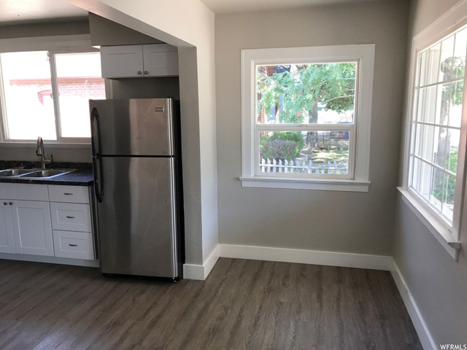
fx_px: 378
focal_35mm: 28
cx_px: 234
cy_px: 175
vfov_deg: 49.7
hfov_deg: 63.4
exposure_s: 1/93
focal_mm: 3.99
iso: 40
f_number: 1.8
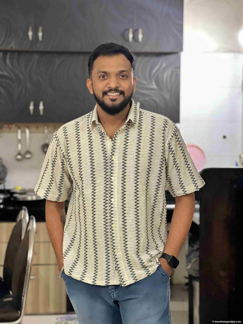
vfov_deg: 25.3
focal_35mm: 77
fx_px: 721
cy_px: 162
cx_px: 122
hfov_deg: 19.1
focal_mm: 9
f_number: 2.8
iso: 400
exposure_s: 1/14
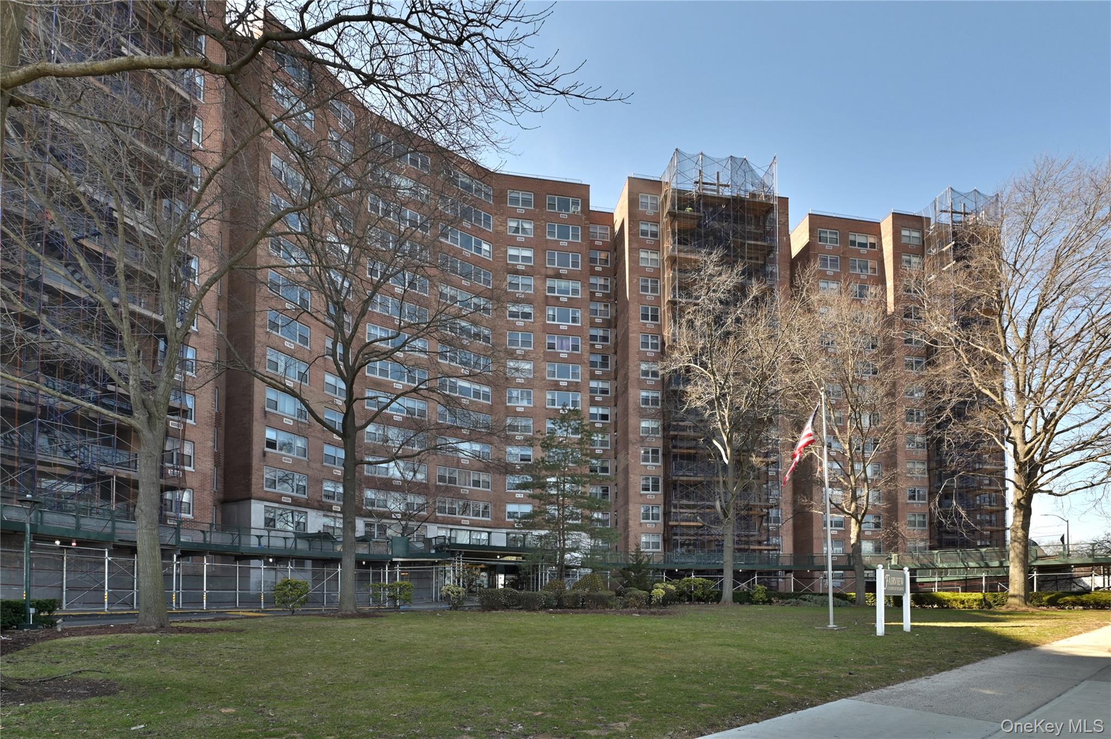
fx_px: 463
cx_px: 556
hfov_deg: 100.4
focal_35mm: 15
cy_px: 370
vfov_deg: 77.2
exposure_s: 1/200
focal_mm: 15
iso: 320
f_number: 9
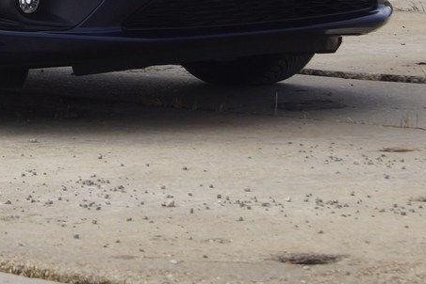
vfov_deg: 6.8
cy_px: -111
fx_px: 2356
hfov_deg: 10.2
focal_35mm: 199
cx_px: -101
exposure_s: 1/160
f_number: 10
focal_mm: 40
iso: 100
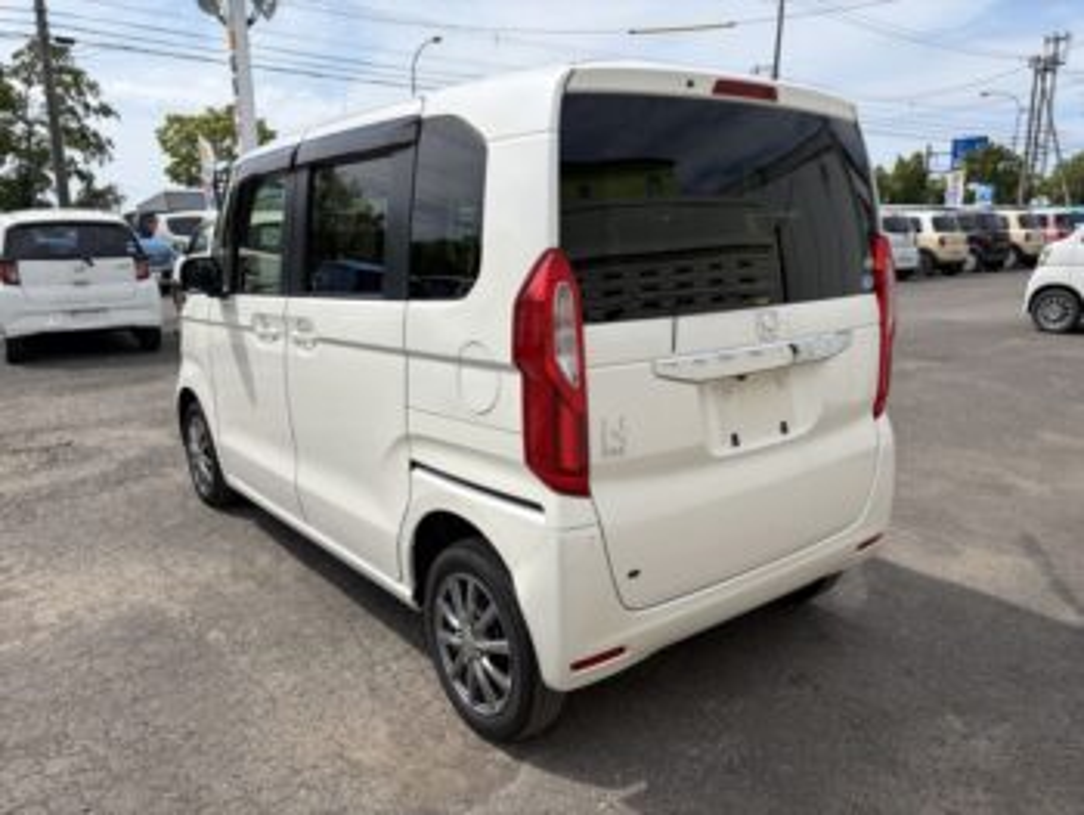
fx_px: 815
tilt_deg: -12.0
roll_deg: +0.3
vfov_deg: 53.1
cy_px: 408
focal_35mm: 26
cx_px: 542
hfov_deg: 67.3
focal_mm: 5.96
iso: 50
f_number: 1.6
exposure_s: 1/4950
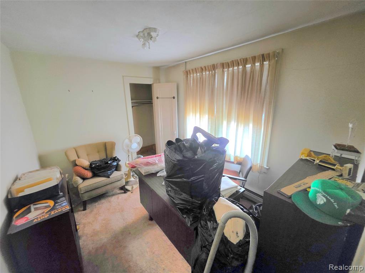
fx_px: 137
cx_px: 182
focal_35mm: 13
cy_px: 136
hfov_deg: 106.2
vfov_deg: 89.9
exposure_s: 1/60.2
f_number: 1.9
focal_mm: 2.2
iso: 1000
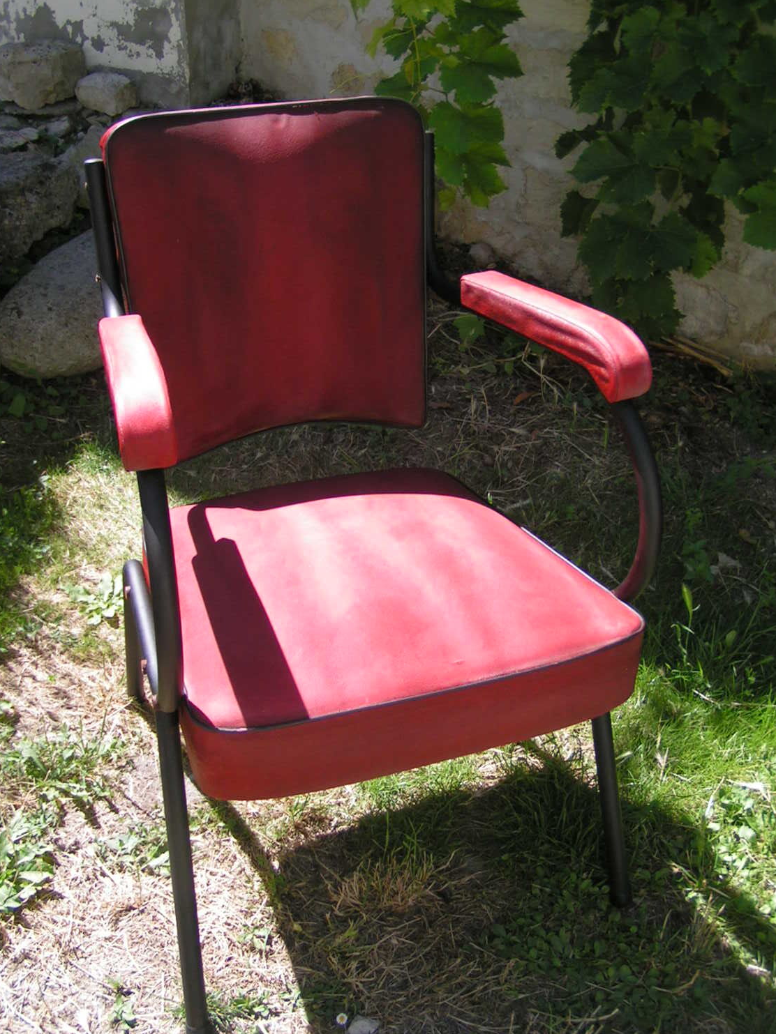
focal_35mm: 41
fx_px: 1226
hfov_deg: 35.1
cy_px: 489
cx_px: 410
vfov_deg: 45.8
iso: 50
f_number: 2.8
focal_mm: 5.8
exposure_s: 1/400
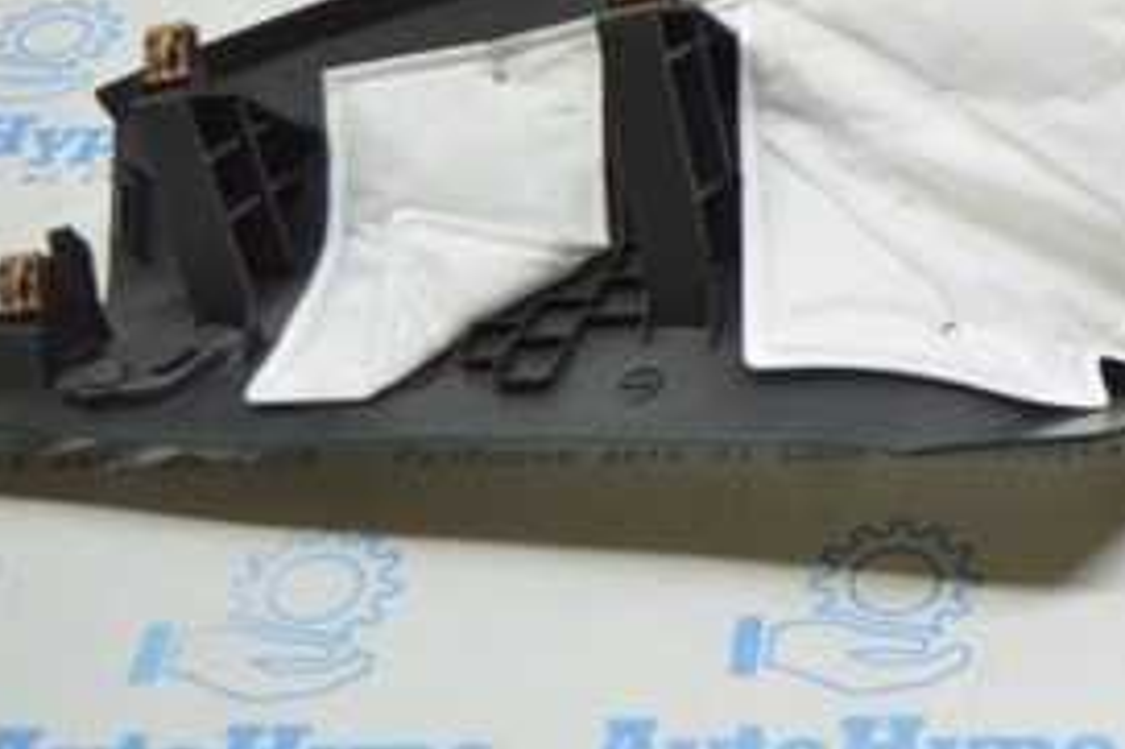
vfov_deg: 16.6
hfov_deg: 23.8
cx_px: 1154
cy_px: 110
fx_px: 2535
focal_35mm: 81
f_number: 3.8
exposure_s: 1/60
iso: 400
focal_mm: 23
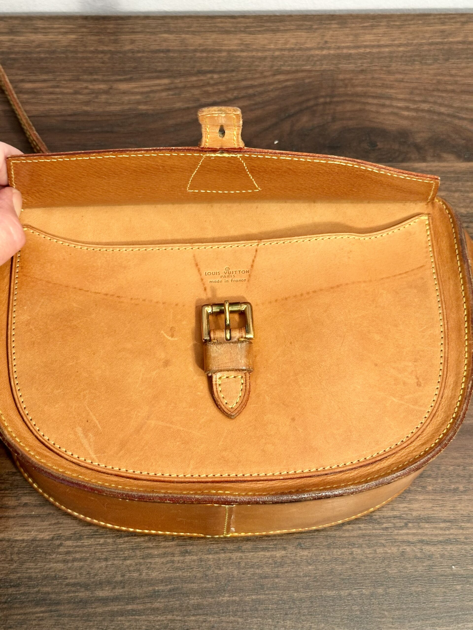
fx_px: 875
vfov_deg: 39.7
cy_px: 315
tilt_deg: -70.3
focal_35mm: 48
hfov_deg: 30.3
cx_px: 236
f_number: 1.78
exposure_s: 1/50
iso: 100
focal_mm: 6.86
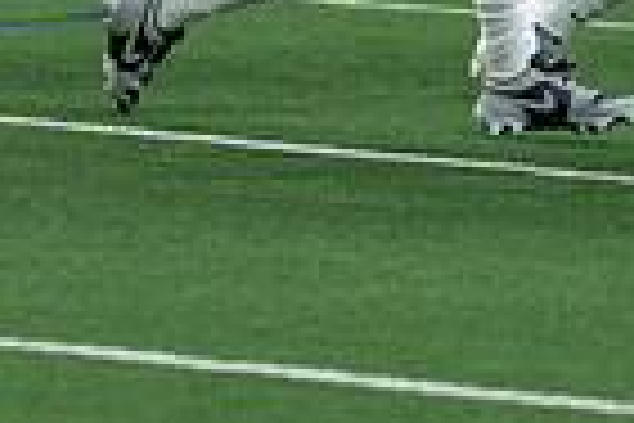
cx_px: 292
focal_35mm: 824
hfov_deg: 2.5
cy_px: -439
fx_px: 14510
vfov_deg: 1.7
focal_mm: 200
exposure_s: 1/1250
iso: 4000
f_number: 2.8
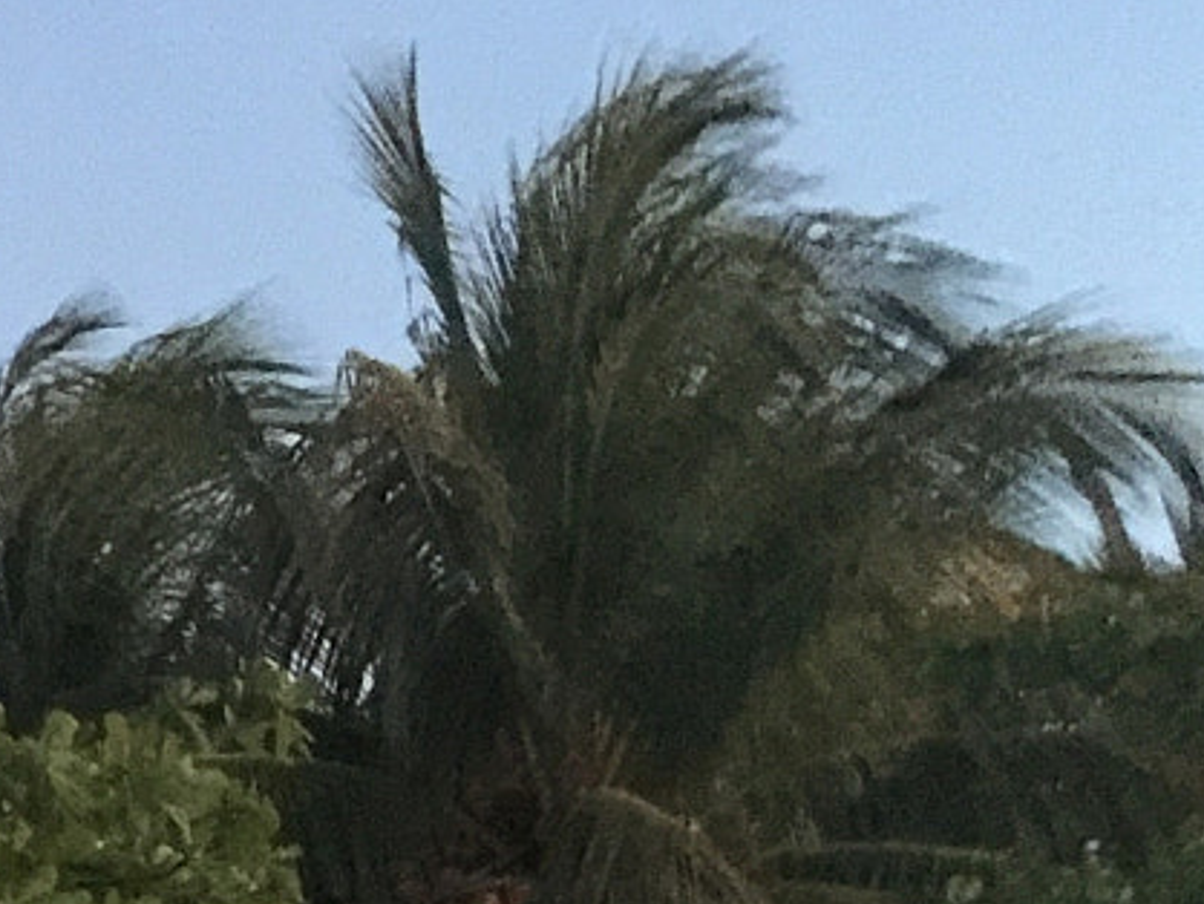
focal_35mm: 111
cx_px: -732
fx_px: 3863
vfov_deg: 12.4
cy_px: 1560
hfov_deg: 15.9
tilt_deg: +5.2
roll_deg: +0.0
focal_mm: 4.15
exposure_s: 1/4
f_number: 2.2
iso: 250
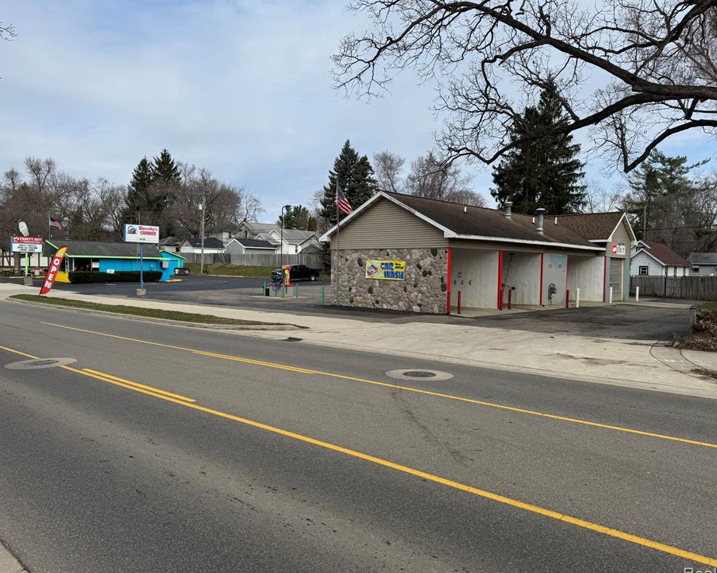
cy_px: 288
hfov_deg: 66.0
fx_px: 552
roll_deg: -1.0
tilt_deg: -1.3
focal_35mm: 26
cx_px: 364
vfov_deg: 54.9
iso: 80
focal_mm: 6.76
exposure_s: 1/4608
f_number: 1.78
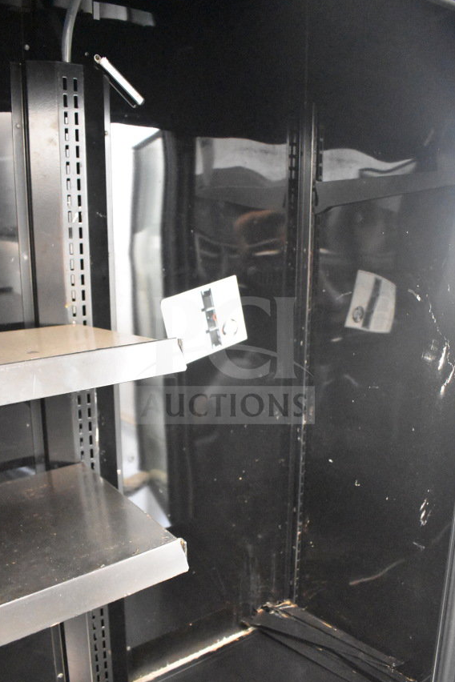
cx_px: 224
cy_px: 361
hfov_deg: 45.0
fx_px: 550
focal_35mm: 29
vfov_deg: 63.6
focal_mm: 18
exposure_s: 1/30
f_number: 3.5
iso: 12800
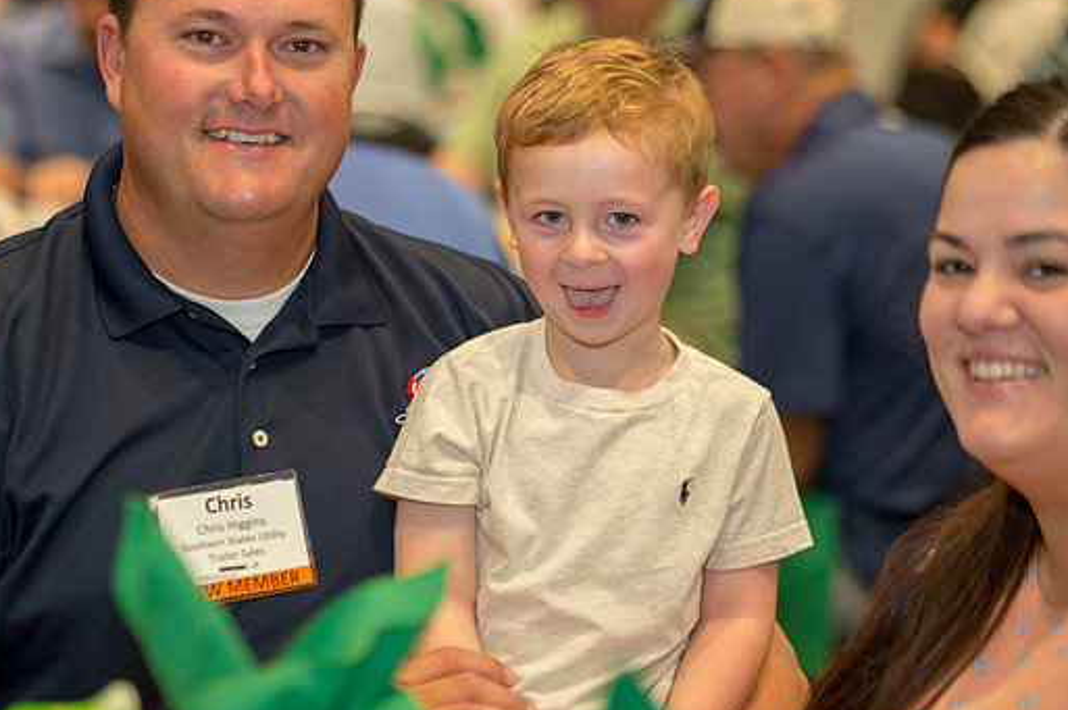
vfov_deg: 9.9
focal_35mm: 138
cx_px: 479
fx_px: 4090
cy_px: 371
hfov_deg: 14.9
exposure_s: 1/160
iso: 1600
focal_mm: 122
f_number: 2.8
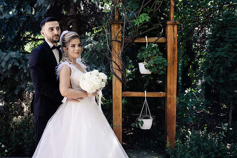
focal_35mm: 30
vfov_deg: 43.6
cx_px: 110
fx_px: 198
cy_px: 79
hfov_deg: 61.8
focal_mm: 28
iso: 160
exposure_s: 1/125
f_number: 2.8
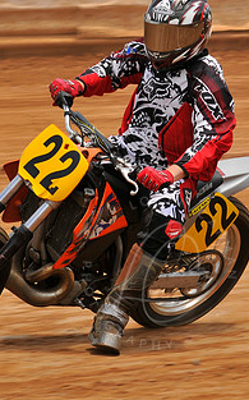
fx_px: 3852
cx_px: 158
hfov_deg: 3.7
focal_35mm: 354
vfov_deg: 5.9
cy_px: 155
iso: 200
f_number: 9
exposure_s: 1/400
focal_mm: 125
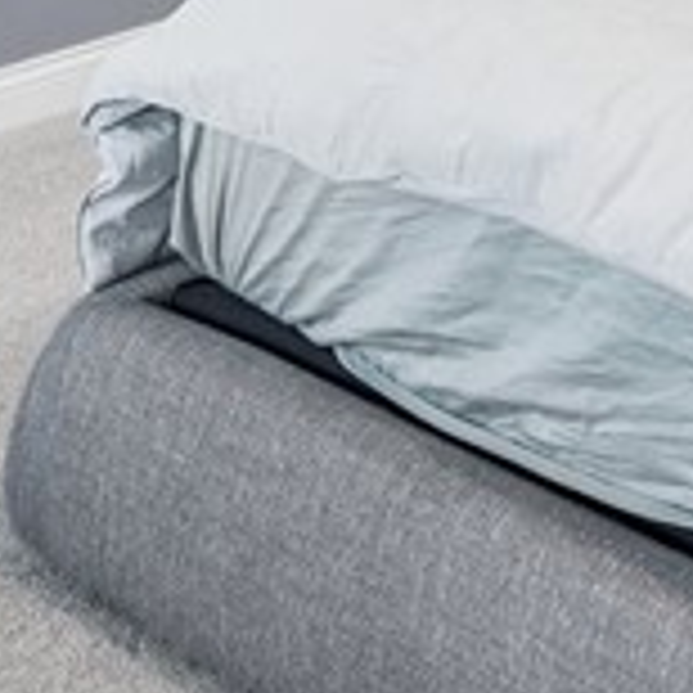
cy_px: -614
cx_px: 864
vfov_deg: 16.6
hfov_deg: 19.3
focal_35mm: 84
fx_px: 1903
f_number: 6.3
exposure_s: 1/8
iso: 200
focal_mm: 14
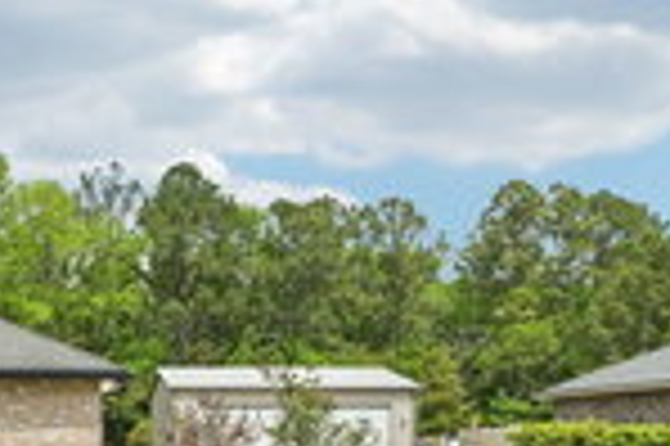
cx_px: 54
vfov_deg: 26.5
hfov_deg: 38.1
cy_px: 444
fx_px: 892
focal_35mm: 48
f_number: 8
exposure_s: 1/250
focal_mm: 14
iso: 100
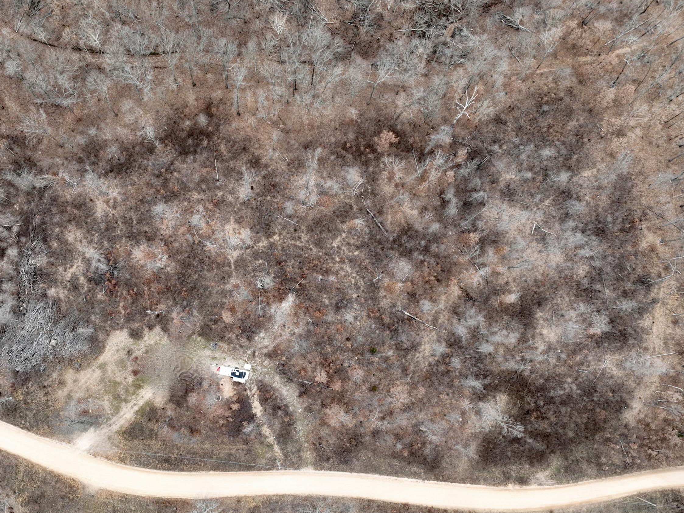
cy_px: 331
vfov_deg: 43.7
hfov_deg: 56.4
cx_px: 276
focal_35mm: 32
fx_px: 632
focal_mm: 12.29
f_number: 2.8
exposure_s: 1/50
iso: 100
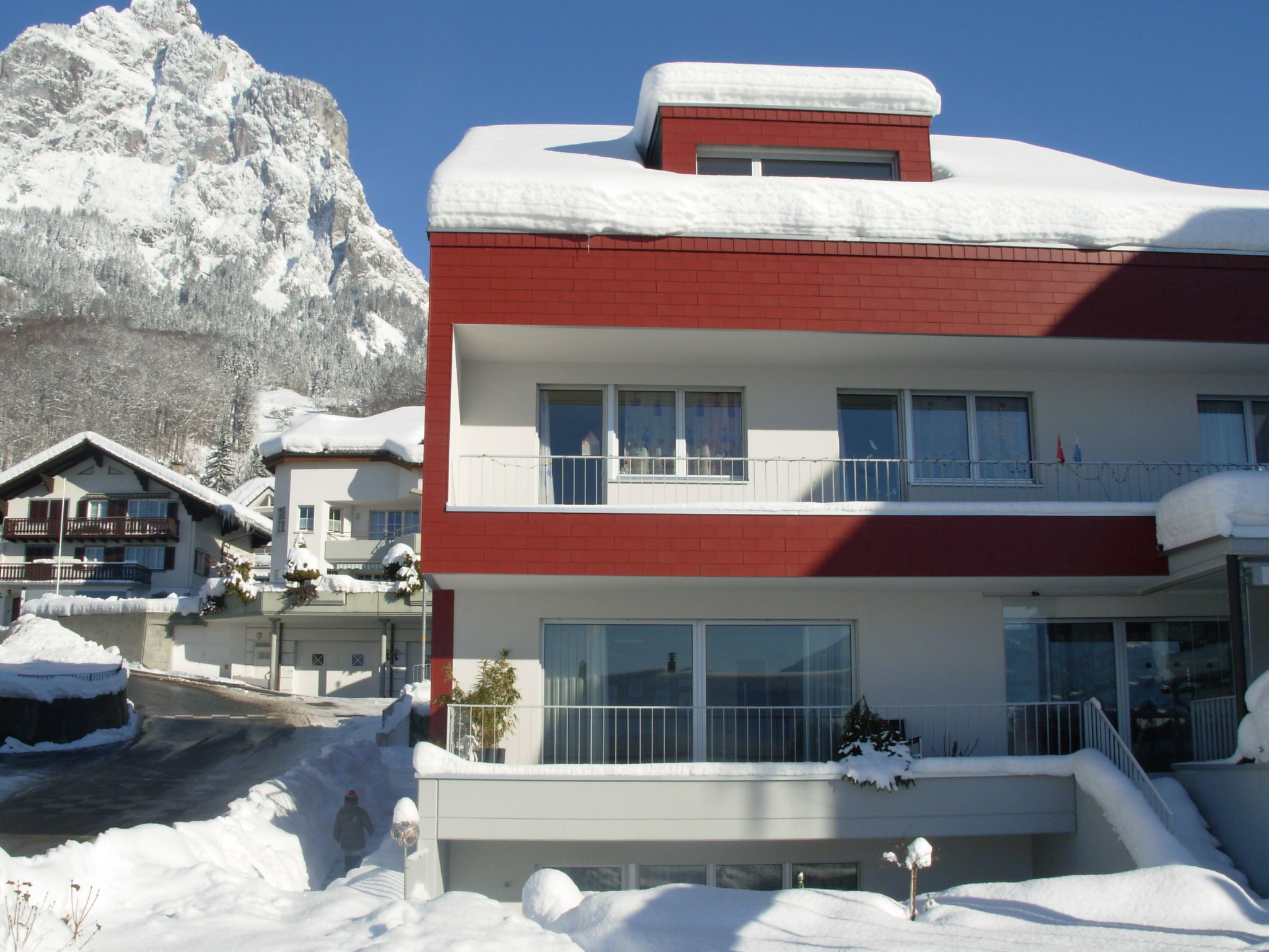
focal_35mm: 38
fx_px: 1393
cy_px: 476
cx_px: 634
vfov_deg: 37.7
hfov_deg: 49.0
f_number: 4.9
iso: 50
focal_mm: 6.3
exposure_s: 1/683
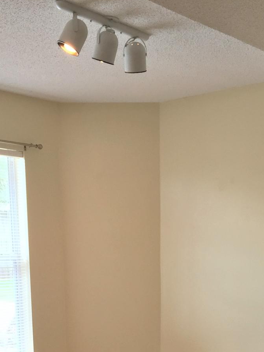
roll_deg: +0.7
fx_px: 661
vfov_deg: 27.3
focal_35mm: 65
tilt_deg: -10.3
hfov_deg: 22.6
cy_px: 389
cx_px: 112
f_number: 2.2
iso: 32
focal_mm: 4.15
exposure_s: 1/30
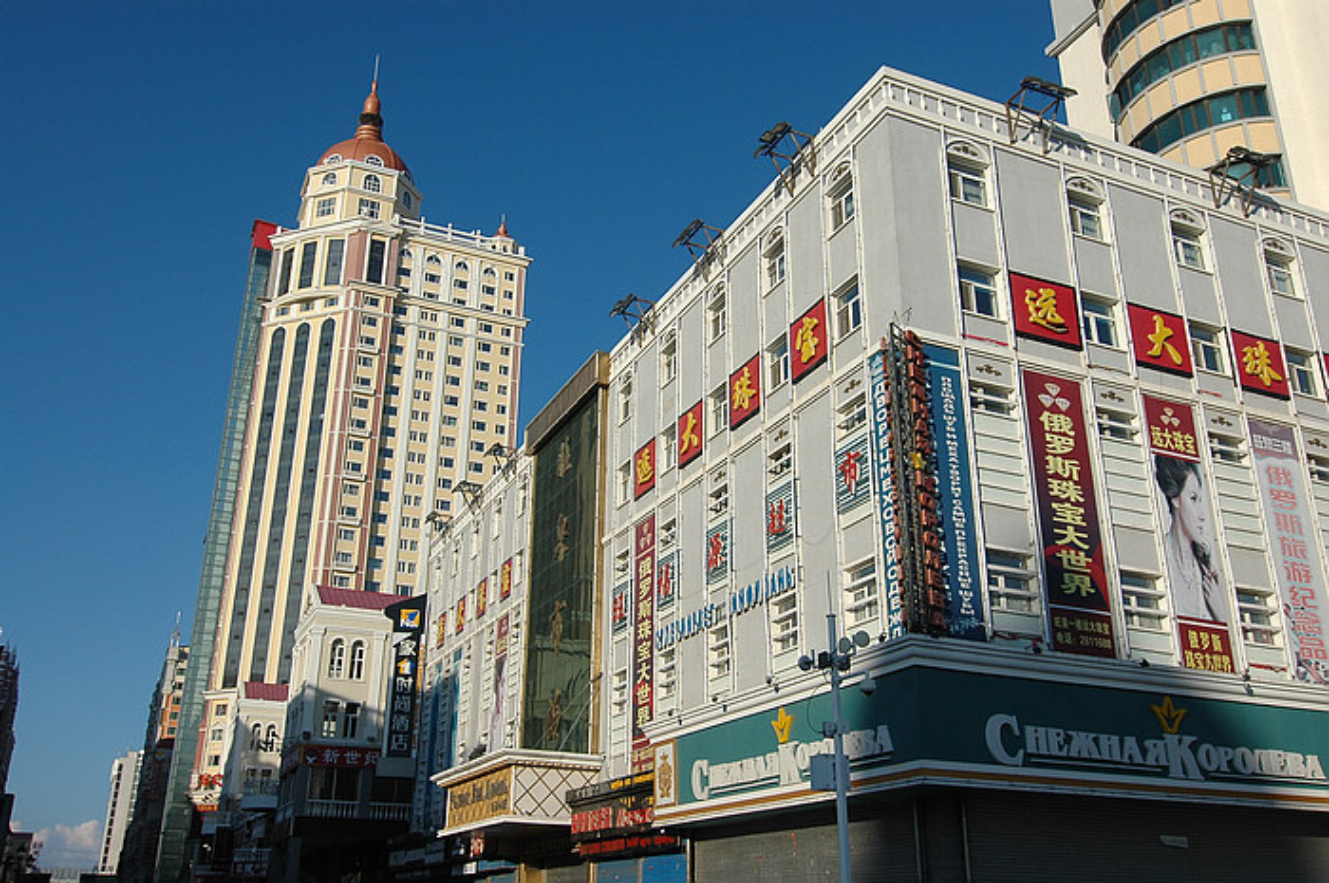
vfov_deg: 39.9
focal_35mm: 33
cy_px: 442
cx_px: 664
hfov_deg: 57.3
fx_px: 1217
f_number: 7.1
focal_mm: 22
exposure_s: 1/640
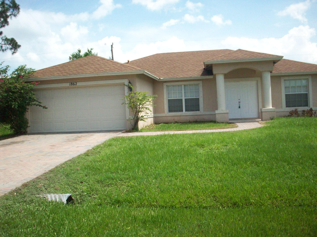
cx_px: 158
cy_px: 118
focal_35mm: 37
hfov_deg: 50.1
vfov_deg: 38.7
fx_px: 339
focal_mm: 6.2
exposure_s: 1/589
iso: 200
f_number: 5.6
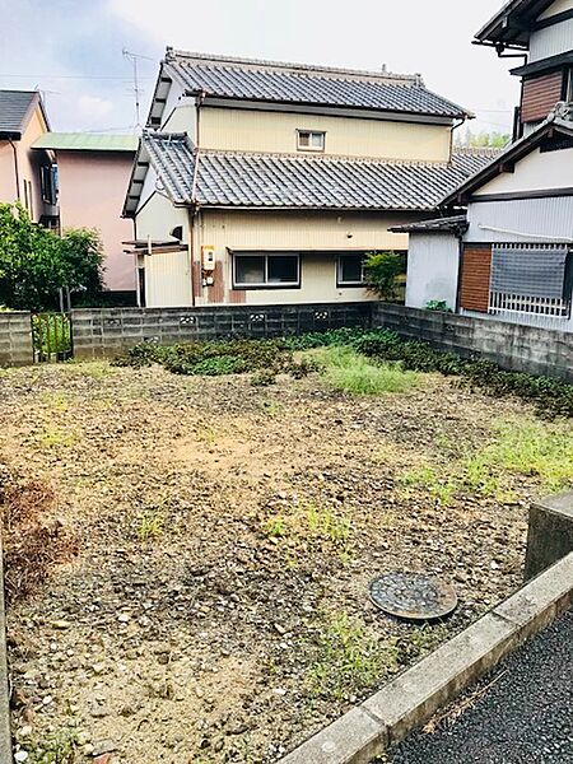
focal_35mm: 28
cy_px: 382
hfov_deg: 49.7
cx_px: 286
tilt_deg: -11.4
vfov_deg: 63.4
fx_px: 618
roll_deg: -3.1
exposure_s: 1/805
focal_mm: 3.99
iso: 20
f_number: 1.8
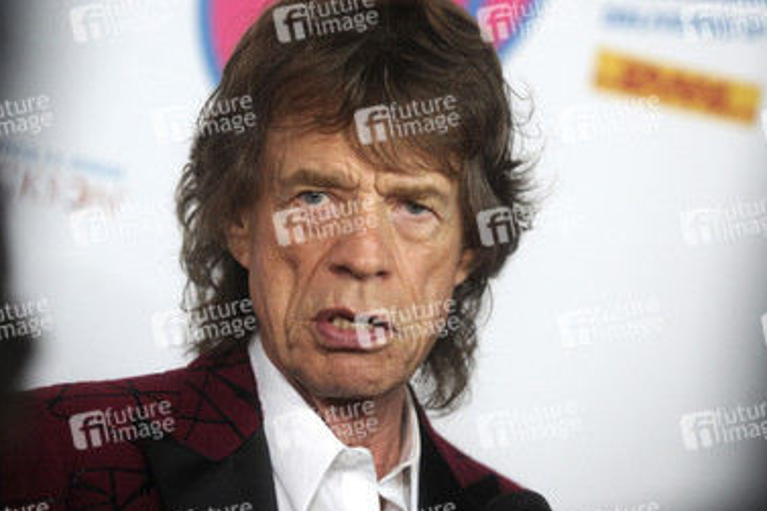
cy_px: 273
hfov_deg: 10.1
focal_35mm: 203
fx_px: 4323
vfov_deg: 6.8
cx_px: 352
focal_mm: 170
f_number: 3.5
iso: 1600
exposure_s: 1/500
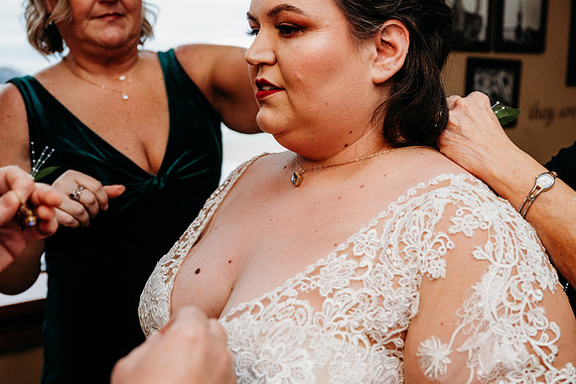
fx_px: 688
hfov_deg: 45.4
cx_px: 288
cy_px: 192
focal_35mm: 43
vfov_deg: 31.2
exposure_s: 1/200
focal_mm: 43
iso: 1250
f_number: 4.5
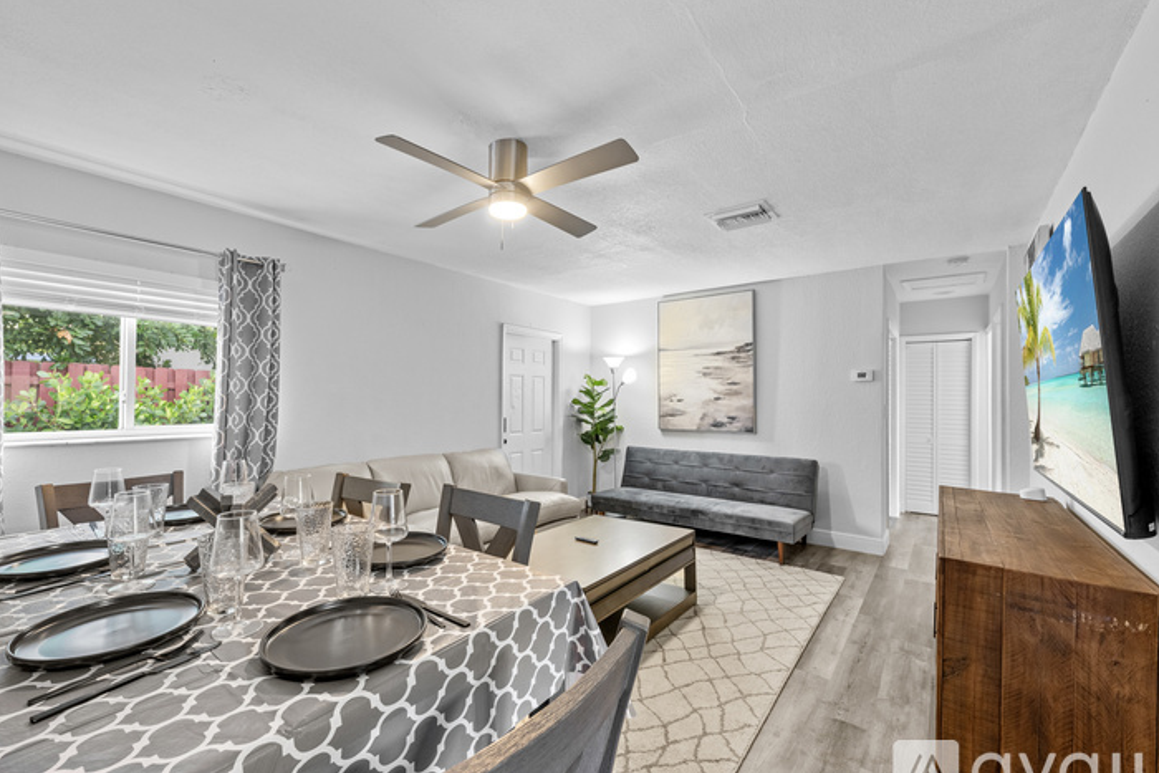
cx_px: 540
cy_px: 392
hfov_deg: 100.2
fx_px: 483
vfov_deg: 77.3
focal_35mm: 15
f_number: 8
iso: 500
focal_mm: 14
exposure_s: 1/3
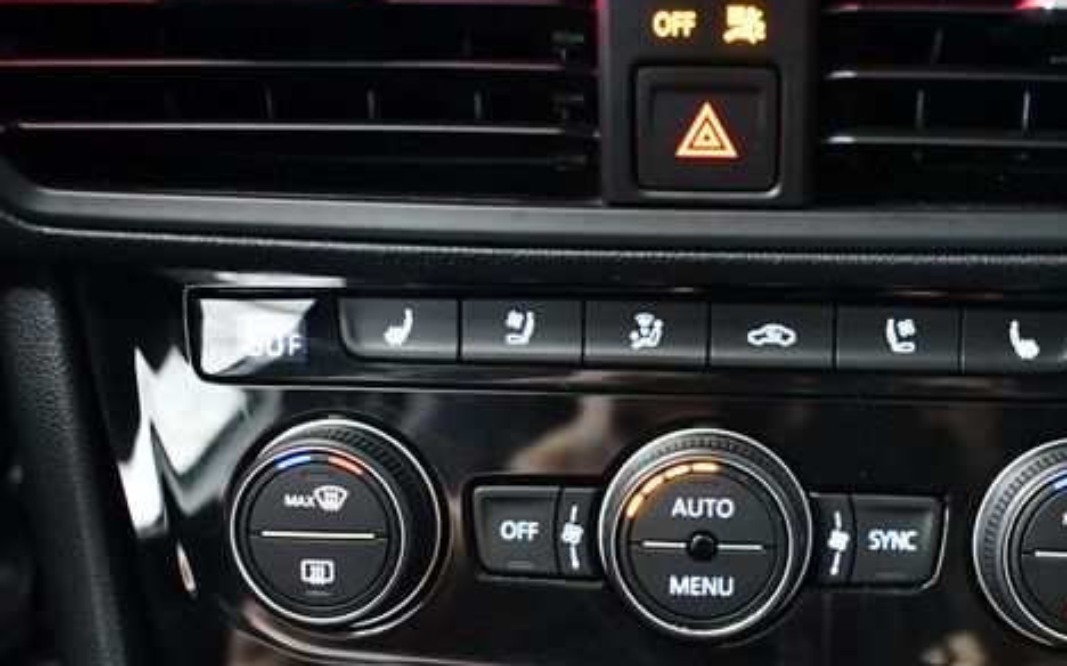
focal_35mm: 46
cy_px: 458
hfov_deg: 42.9
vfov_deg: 27.7
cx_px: 711
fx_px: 1337
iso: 12800
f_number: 3.8
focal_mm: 22
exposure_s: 1/50
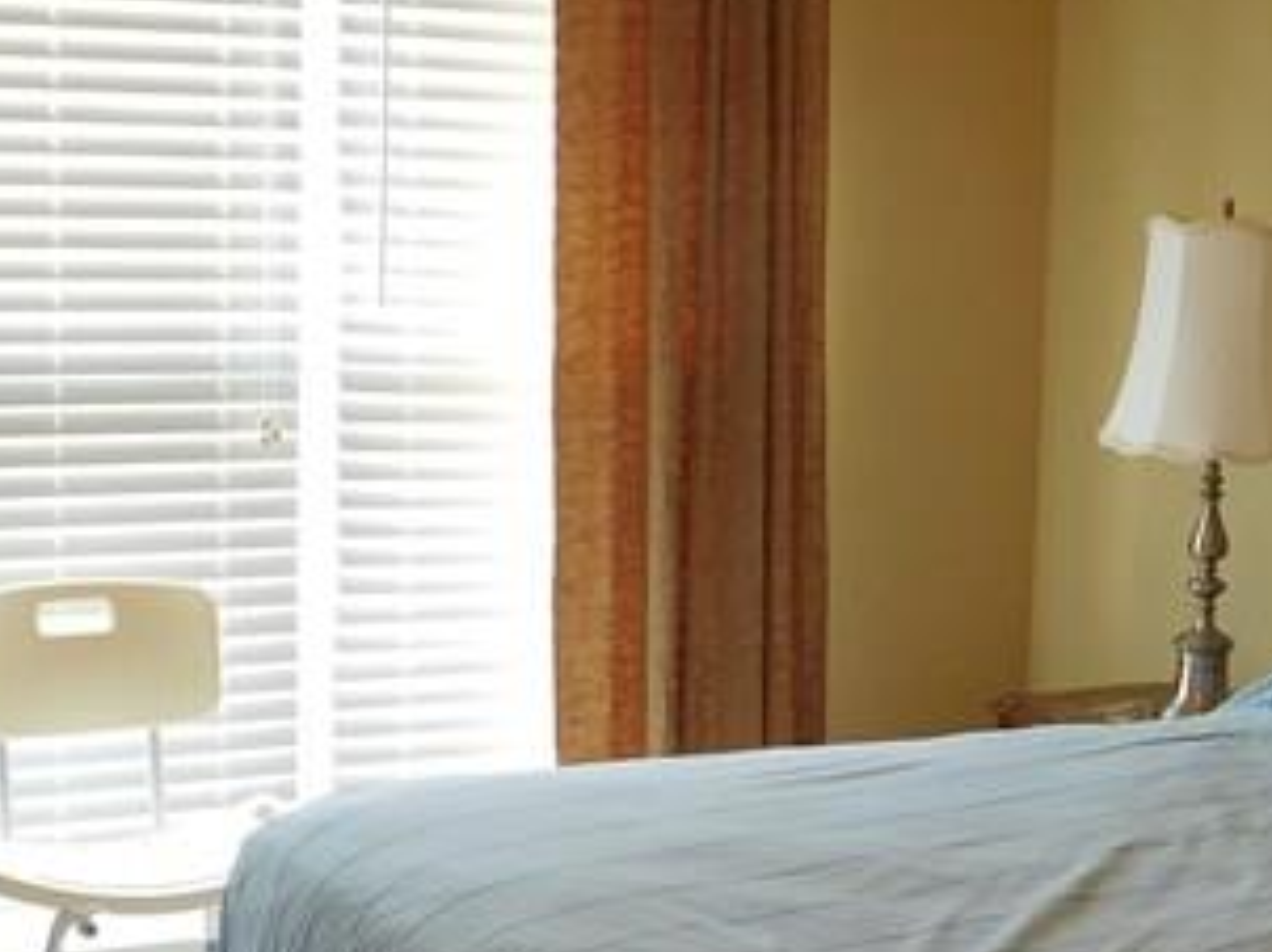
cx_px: 830
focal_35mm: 78
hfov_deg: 24.9
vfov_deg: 18.8
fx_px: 2864
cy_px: 644
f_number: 3
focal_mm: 4
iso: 160
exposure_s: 1/30
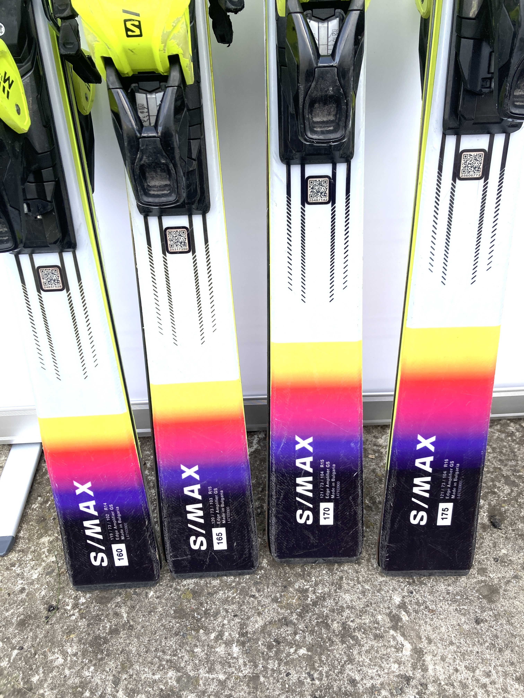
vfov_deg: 63.4
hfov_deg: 49.7
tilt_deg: -36.9
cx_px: 262
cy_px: 349
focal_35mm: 28
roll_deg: +4.4
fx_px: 565
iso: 20
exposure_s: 1/333
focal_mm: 3.99
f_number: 1.8
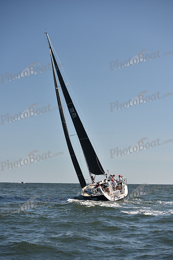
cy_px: 130
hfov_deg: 19.5
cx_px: 86
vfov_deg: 28.8
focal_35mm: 70
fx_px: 504
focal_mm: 70
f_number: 4
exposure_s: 1/1250
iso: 250
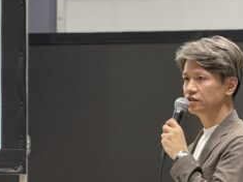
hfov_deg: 5.6
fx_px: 2491
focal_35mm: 355
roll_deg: +0.7
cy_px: 107
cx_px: 68
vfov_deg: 4.2
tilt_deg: +6.9
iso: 500
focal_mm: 15.66
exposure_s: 1/33
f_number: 2.8
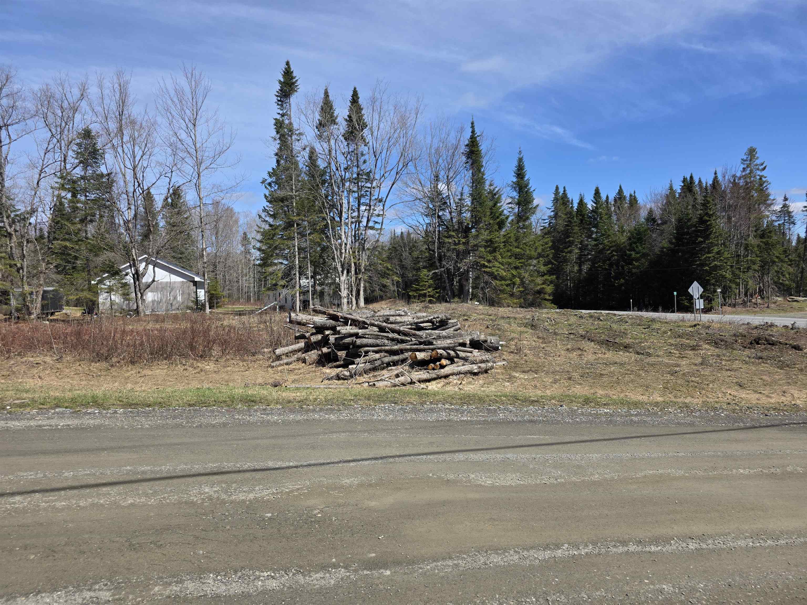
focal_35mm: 23
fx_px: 536
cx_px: 404
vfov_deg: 58.9
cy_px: 302
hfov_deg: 73.9
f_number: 1.7
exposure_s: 1/6150
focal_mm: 6.3
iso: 80
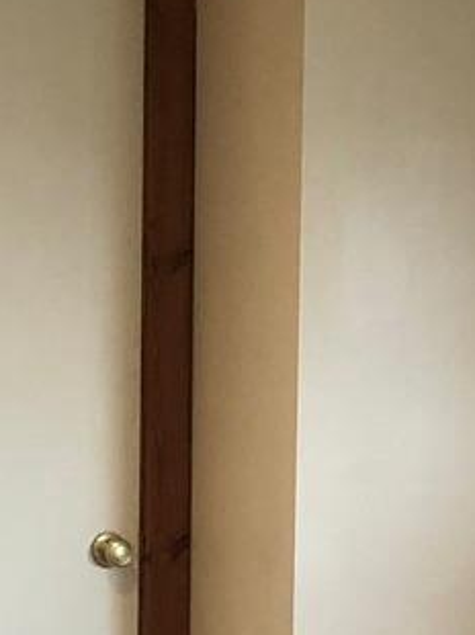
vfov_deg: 10.5
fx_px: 3389
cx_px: 520
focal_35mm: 185
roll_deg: -1.6
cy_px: 823
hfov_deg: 8.0
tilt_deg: -7.1
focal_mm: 4
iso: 40
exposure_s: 1/20
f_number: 1.8
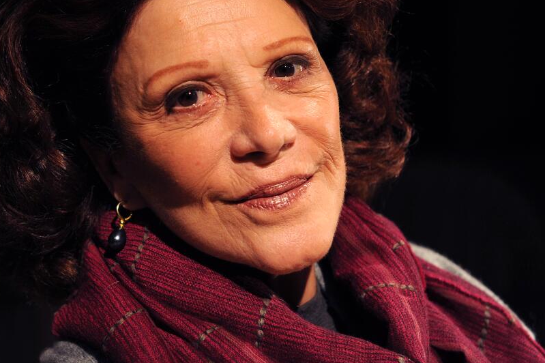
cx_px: 60
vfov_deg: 14.7
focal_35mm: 93
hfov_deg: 21.5
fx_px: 1407
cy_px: 148
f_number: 4
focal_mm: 50
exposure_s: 1/320
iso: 800
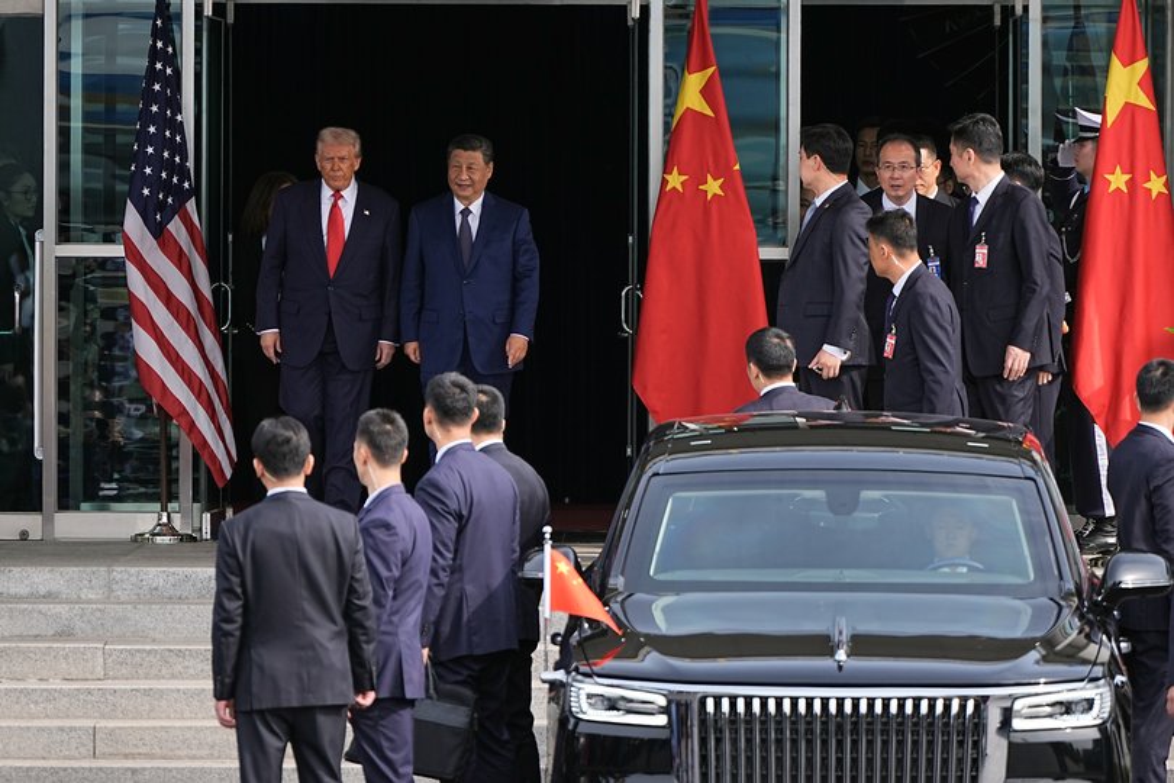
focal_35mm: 420
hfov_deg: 4.9
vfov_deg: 3.3
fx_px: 13696
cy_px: 392
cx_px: 587
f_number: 4
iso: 250
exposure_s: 1/1000
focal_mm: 280
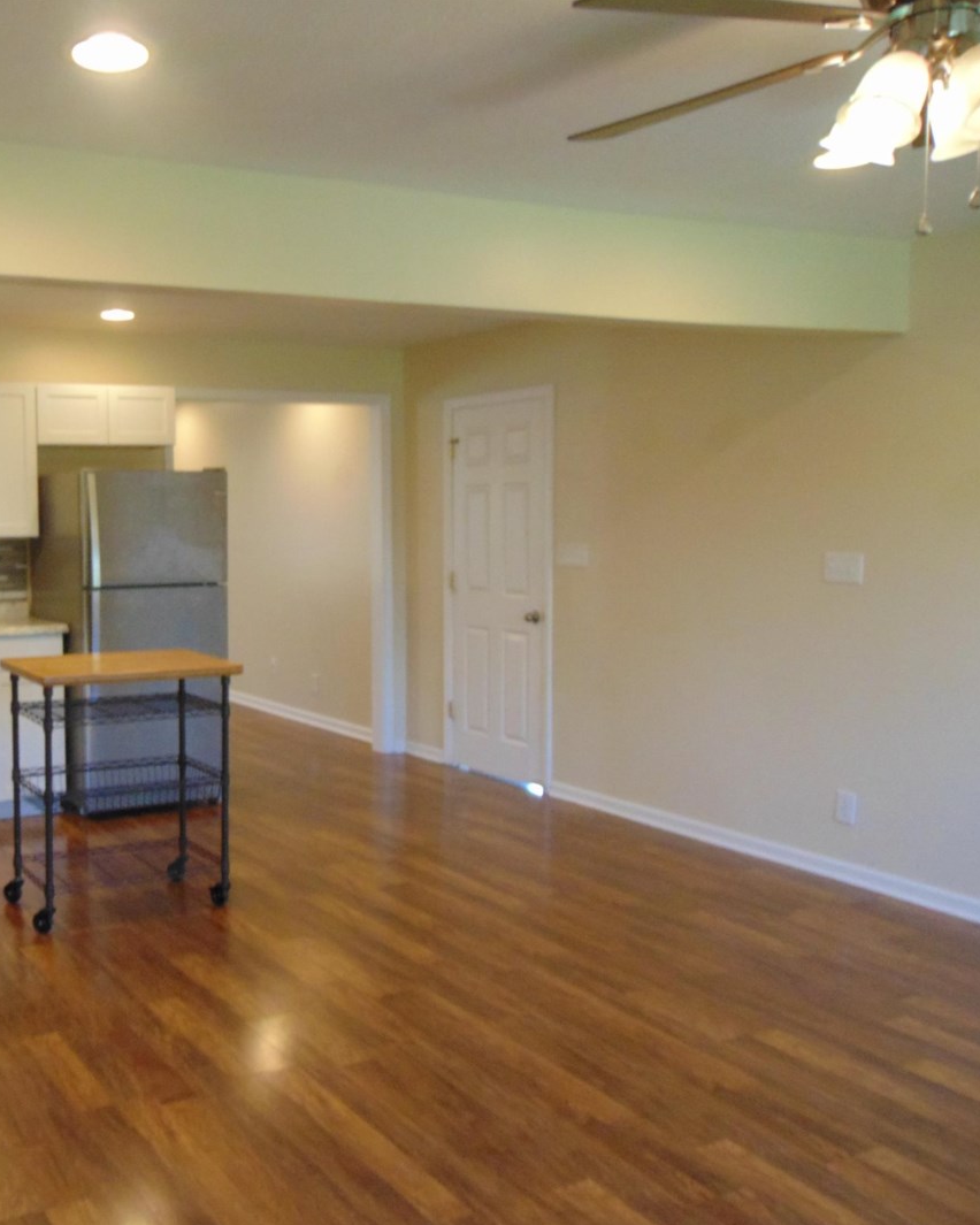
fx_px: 1196
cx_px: 174
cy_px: 617
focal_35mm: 33
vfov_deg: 54.2
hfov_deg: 42.2
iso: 320
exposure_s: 1/40
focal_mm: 4.5
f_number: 3
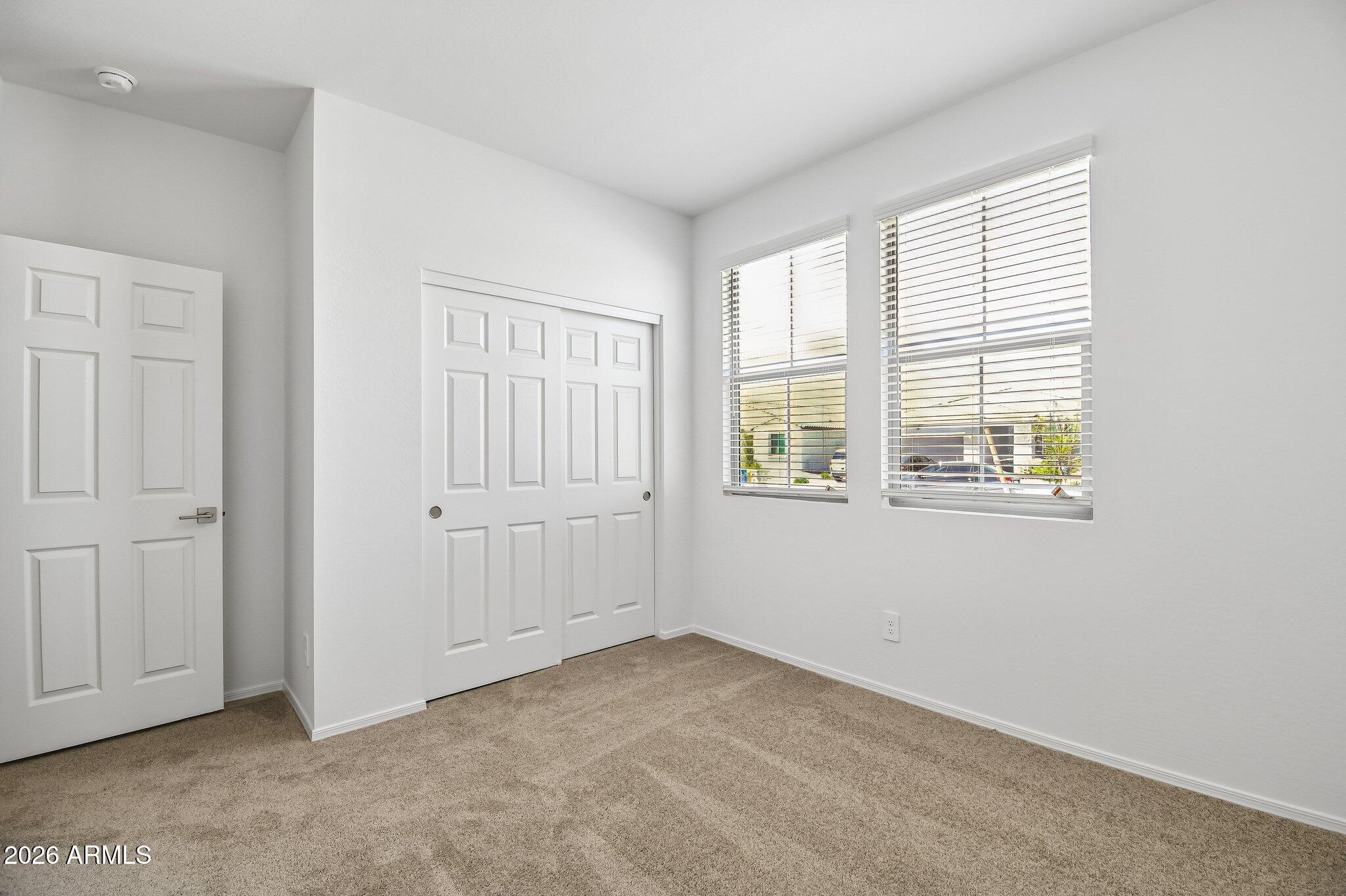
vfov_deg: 77.3
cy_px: 448
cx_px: 673
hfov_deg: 100.4
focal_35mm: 15
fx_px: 561
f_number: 8
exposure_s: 1/50
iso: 400
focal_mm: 10
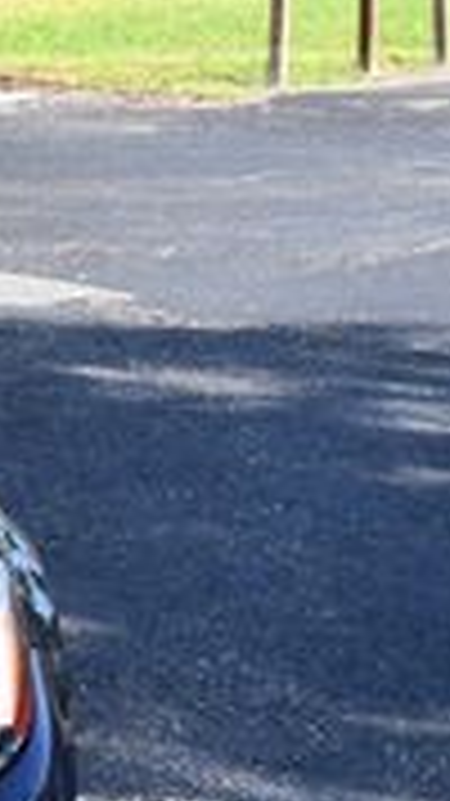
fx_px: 3525
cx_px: -810
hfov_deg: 6.7
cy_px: 567
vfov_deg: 12.9
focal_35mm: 166
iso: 200
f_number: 7.1
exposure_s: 1/250
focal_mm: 22
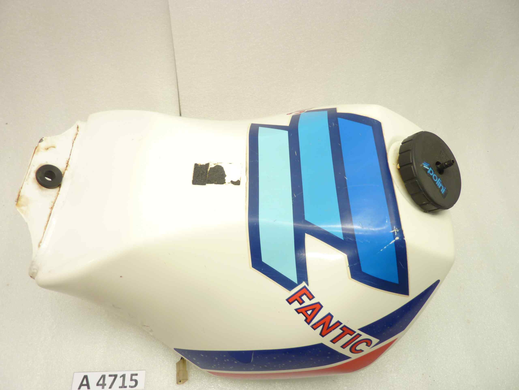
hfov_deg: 69.4
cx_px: 260
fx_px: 375
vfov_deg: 54.9
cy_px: 195
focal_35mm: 25
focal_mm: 4.1
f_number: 3.3
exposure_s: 1/15
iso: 80
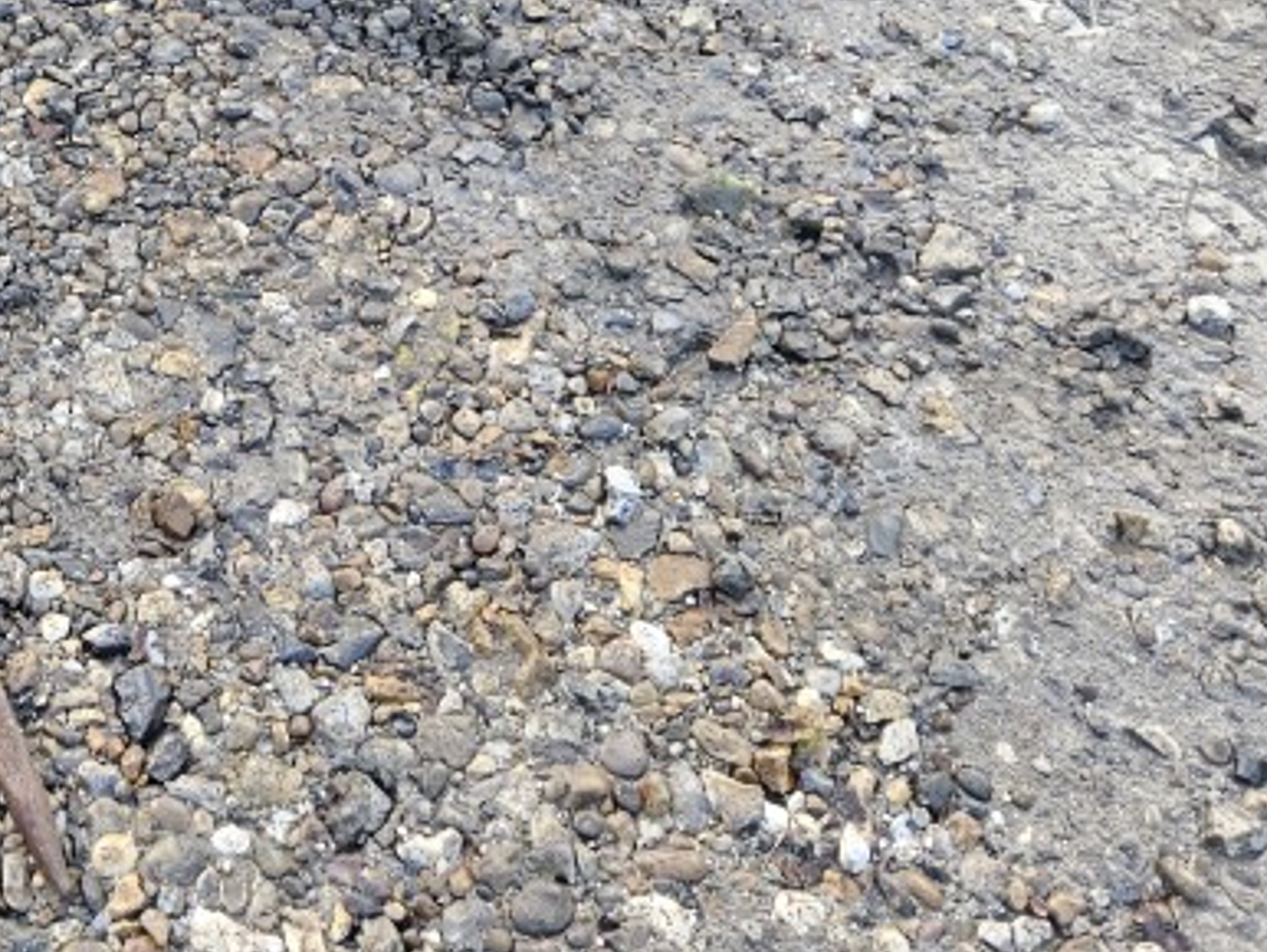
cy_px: -76
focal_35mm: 61
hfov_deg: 30.7
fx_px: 2234
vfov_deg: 22.8
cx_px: 207
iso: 160
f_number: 1.8
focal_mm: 5.4
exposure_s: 1/359
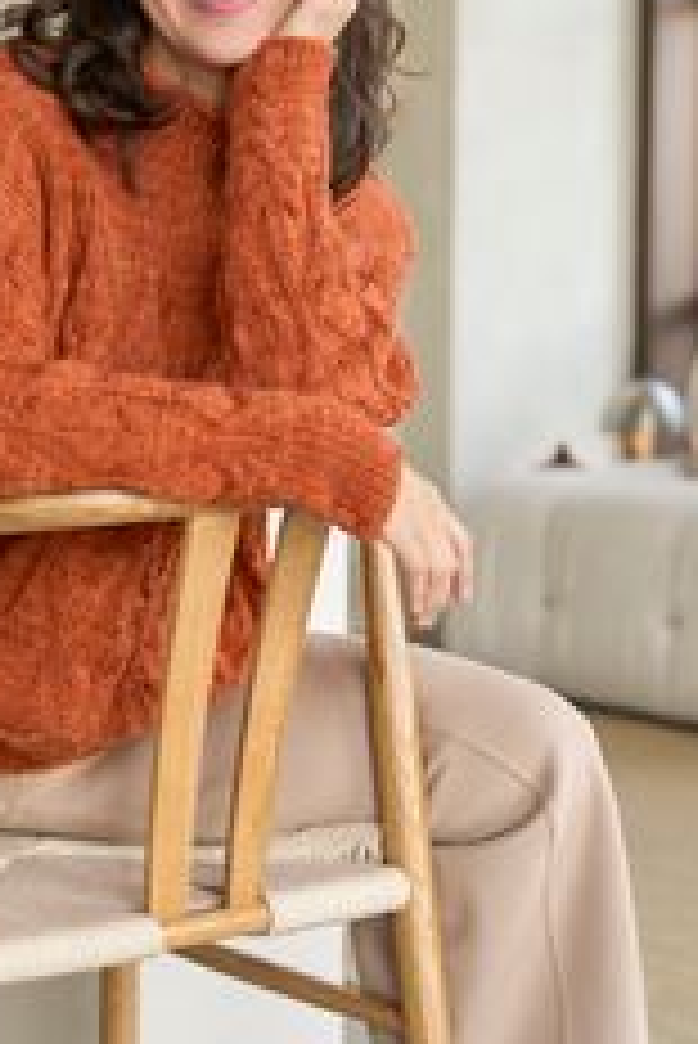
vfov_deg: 21.0
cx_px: 171
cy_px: 547
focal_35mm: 97
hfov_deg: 14.1
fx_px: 2817
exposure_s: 1/100
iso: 500
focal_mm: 50
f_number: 2.8
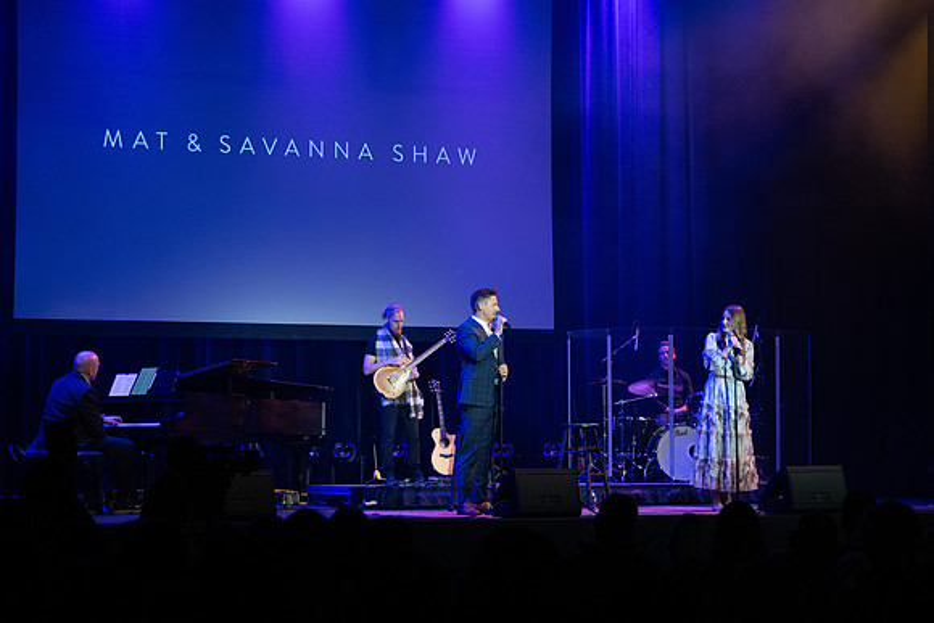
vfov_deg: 15.1
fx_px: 2353
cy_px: 284
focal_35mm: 91
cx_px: 490
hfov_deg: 22.5
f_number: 2.8
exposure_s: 1/400
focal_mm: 75
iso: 1600
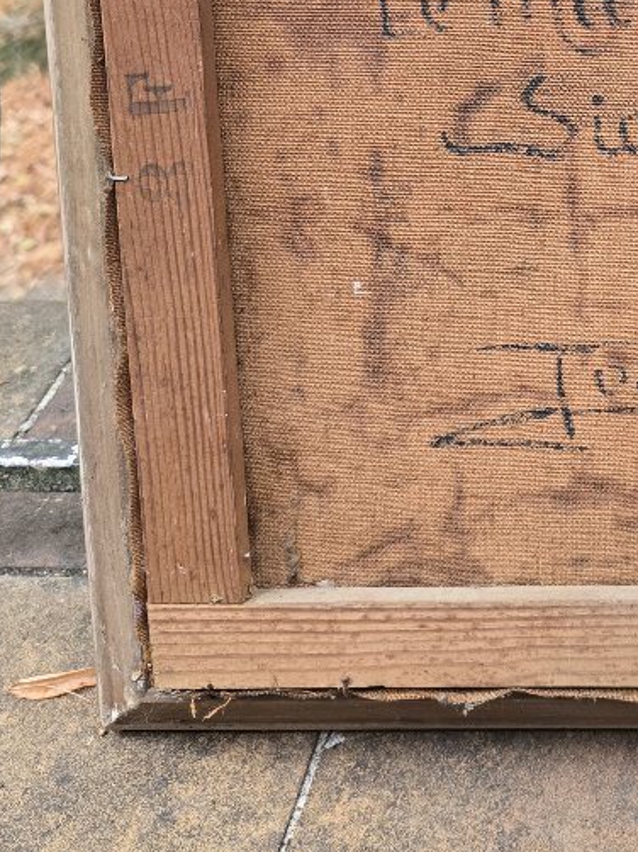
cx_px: 733
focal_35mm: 55
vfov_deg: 33.7
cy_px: 146
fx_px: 1353
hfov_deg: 24.4
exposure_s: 1/100
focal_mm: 6.3
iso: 200
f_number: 1.7
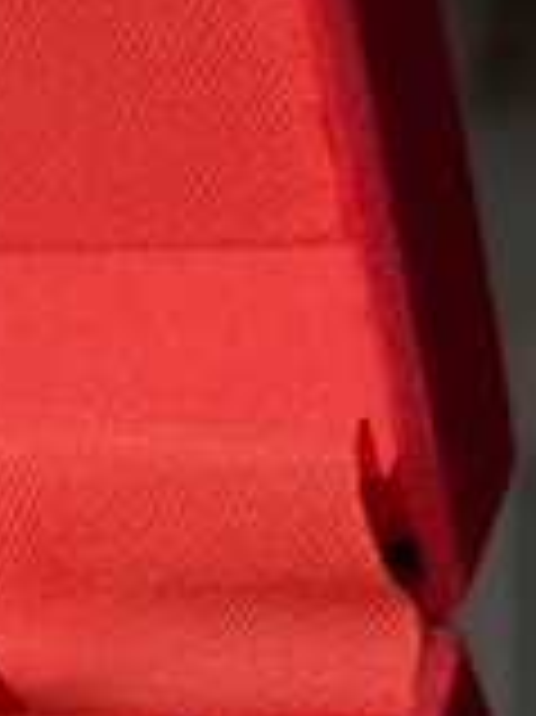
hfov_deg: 9.0
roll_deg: +0.0
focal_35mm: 161
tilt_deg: -3.7
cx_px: -176
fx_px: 3328
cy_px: 1187
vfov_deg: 11.6
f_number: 1.78
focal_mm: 6.76
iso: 64
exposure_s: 1/121
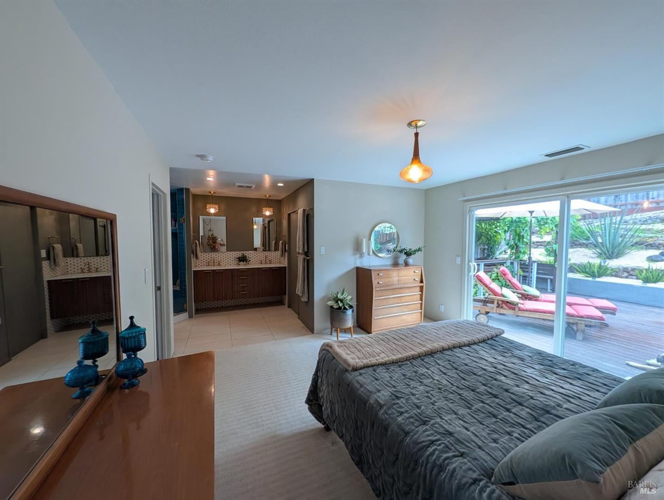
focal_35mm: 12
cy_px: 250
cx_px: 332
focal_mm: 2.02
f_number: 1.7
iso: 89
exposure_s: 1/165
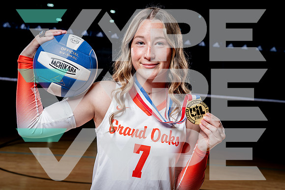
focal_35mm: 52
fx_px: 409
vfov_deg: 26.2
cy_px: 95
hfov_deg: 38.4
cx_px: 142
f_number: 5.6
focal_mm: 47
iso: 250
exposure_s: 1/250
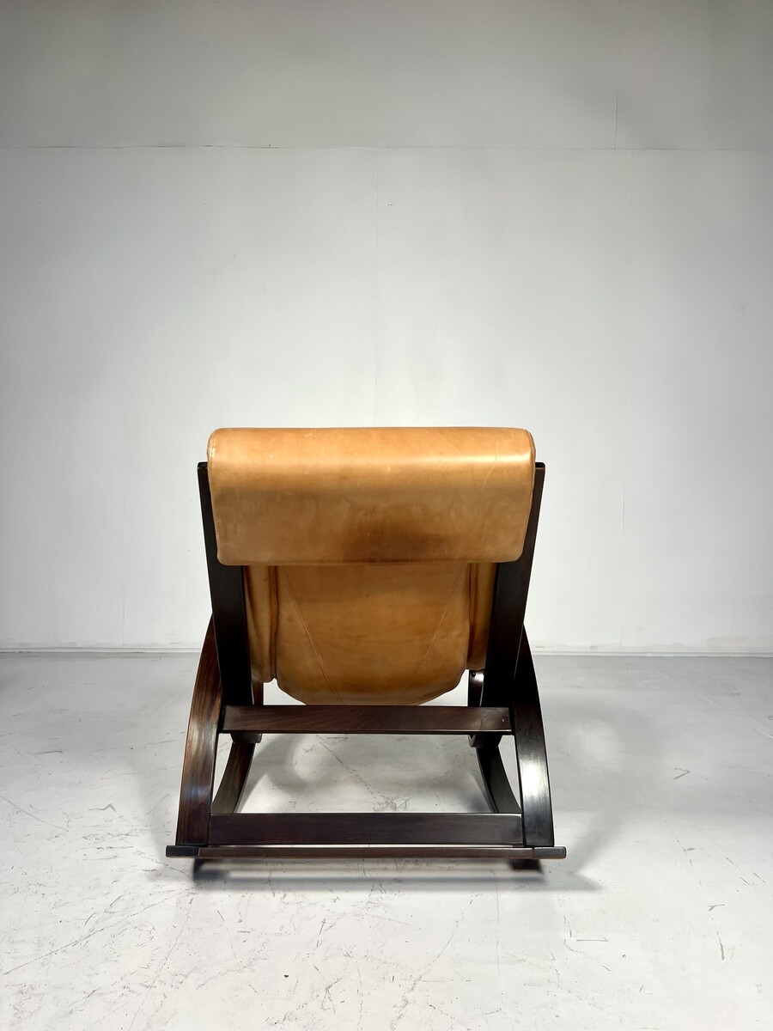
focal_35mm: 26
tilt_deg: -2.1
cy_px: 516
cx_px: 386
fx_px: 774
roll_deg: -0.5
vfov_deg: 67.3
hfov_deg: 53.1
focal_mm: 5.7
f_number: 1.5
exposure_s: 1/121
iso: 64
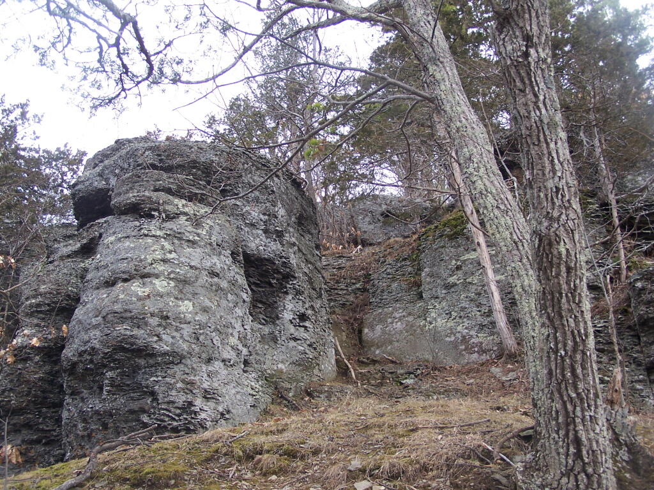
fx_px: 812
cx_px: 327
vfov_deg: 33.6
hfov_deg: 43.9
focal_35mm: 43
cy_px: 245
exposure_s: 1/125
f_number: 2.9
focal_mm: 7.1
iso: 80
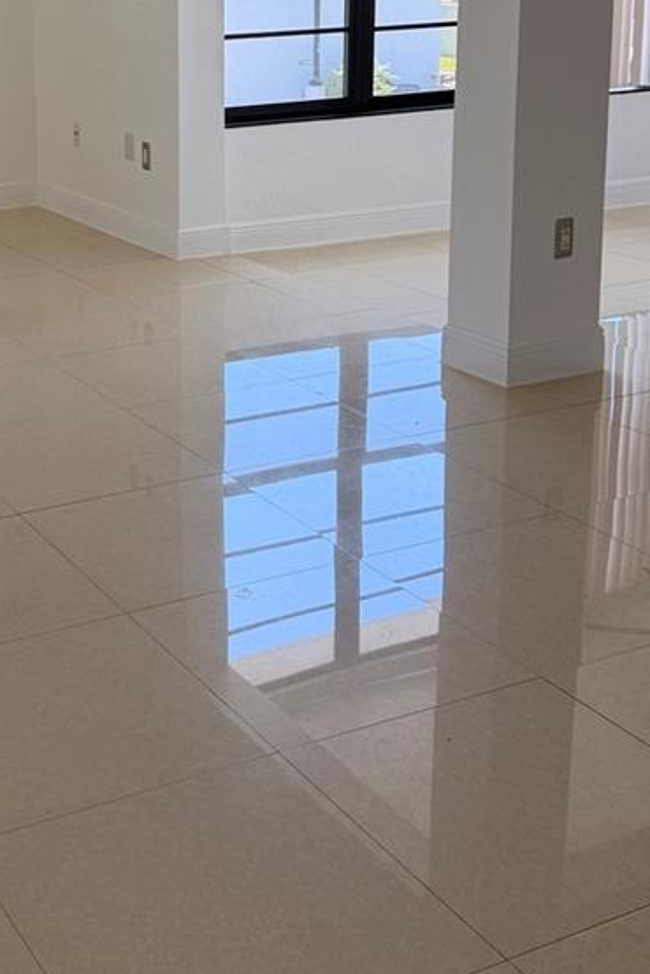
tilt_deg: -11.9
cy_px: 237
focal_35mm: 54
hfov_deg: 24.5
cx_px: 91
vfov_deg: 36.0
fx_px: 1462
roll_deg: +0.4
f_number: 1.78
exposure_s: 1/183
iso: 80
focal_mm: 6.76
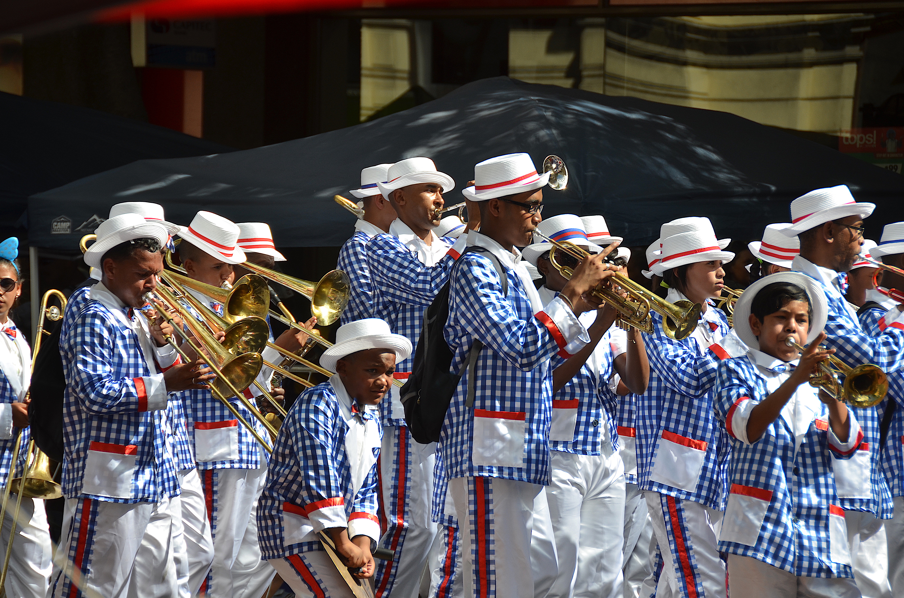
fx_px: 5074
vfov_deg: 6.8
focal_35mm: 202
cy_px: 299
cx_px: 452
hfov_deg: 10.2
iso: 200
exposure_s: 1/640
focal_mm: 135
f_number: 6.3
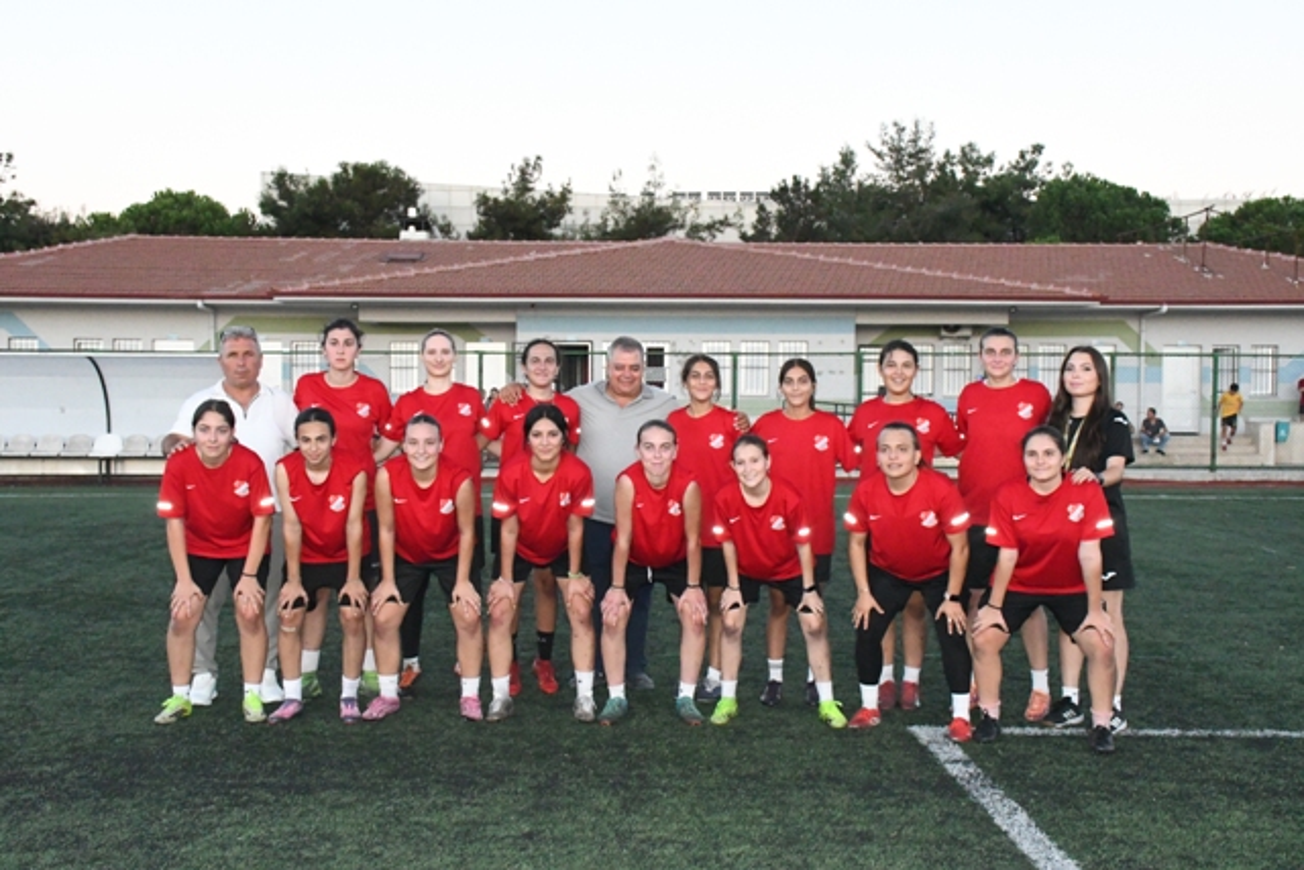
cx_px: 652
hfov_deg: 48.4
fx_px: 1449
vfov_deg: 33.4
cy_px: 435
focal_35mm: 40
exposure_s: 1/250
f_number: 10
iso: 12800
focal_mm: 27
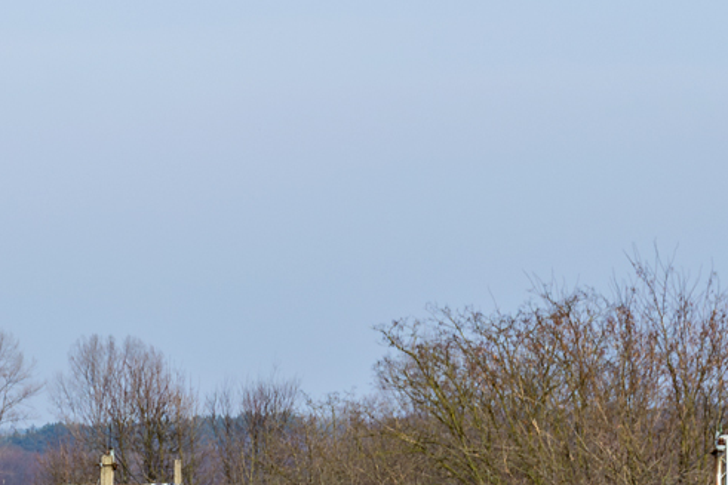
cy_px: 766
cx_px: 18
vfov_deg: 4.5
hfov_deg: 6.8
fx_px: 6125
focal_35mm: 303
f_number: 7.1
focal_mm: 62
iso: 100
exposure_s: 1/320
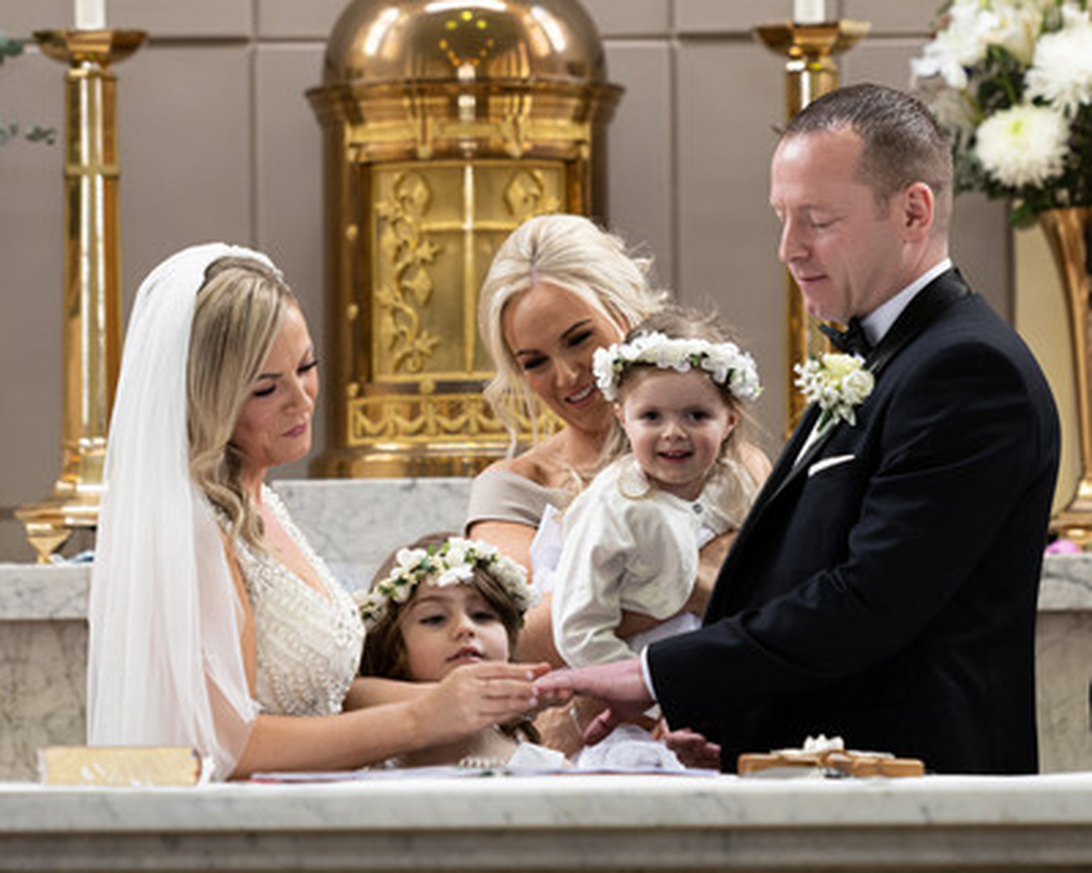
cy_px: 508
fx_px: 7238
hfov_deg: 8.6
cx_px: 620
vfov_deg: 6.9
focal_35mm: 224
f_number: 2.8
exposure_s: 1/125
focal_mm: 140
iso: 640
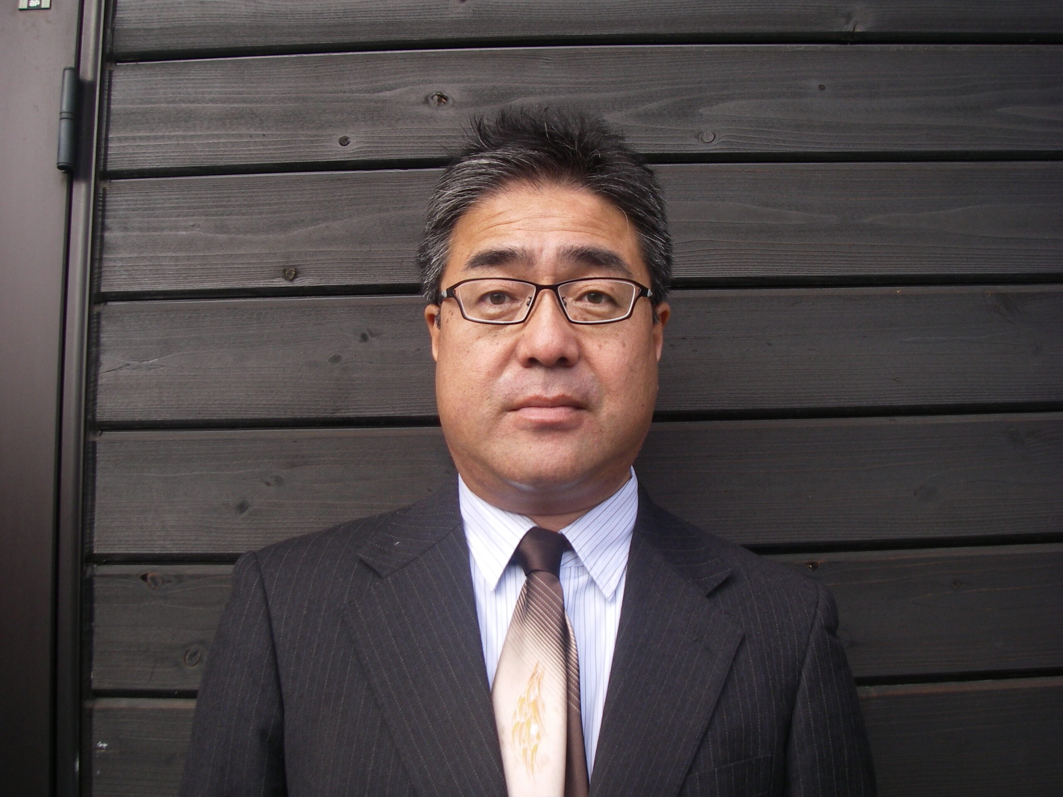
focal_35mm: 38
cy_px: 398
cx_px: 532
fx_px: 1167
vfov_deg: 37.7
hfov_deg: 49.0
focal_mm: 6.3
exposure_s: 1/160
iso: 80
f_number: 3.3
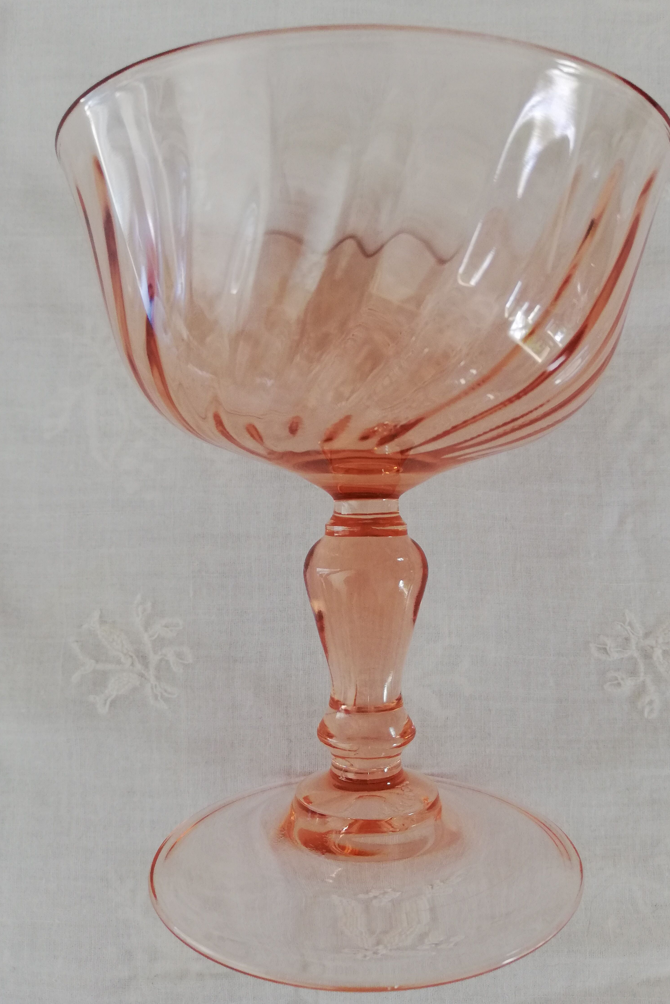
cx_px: 371
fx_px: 782
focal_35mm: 28
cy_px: 502
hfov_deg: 46.3
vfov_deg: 65.5
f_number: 2.2
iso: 160
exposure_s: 1/60
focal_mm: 3.81
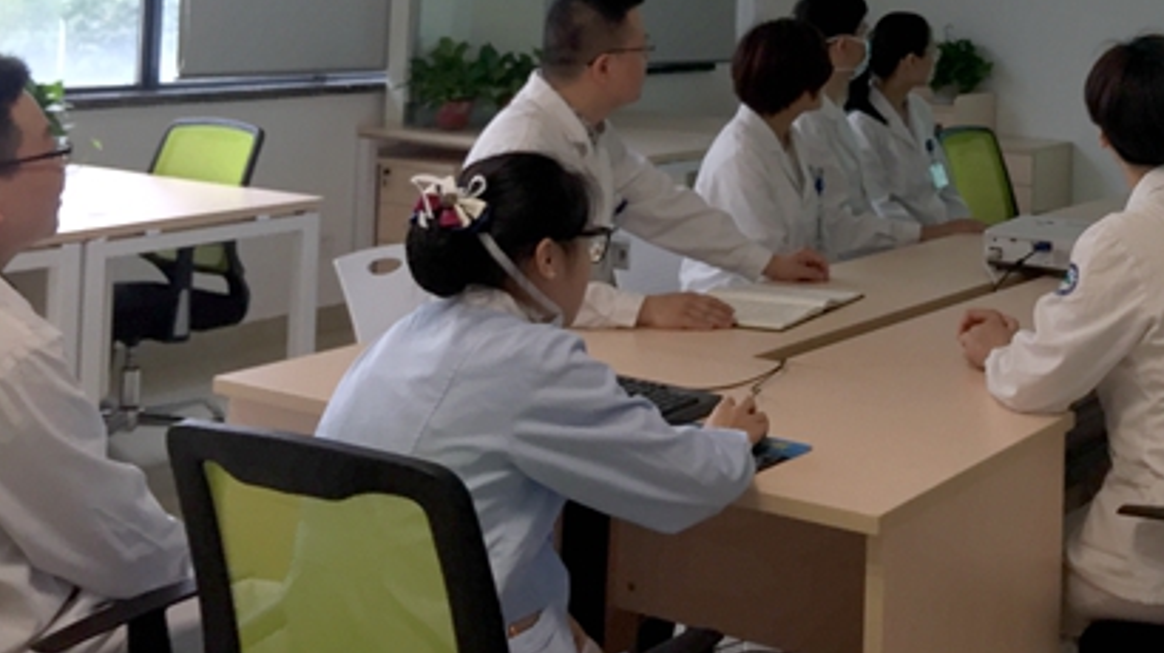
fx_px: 1666
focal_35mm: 54
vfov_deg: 21.0
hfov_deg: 37.4
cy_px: -72
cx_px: 900
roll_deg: -2.7
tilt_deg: +3.5
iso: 50
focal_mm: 4.15
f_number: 2.2
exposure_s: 1/100
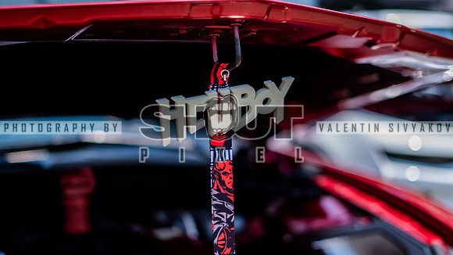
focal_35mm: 52
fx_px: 629
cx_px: 226
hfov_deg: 39.6
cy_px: 144
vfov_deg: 22.9
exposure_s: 1/1600
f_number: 2
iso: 50
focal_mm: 50
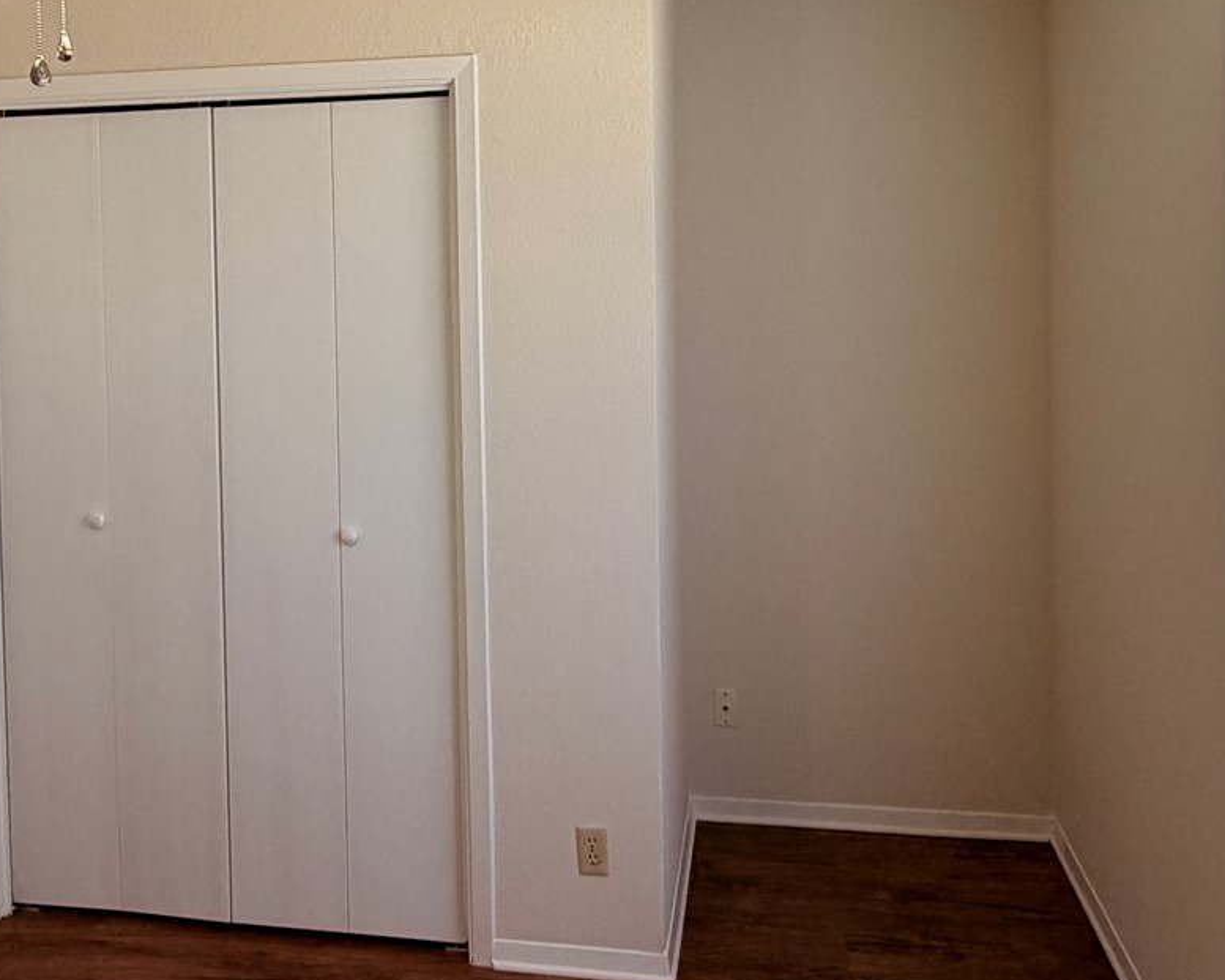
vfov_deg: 40.6
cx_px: 506
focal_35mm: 36
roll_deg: +1.8
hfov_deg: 50.0
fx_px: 1306
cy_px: 310
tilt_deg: -1.7
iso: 160
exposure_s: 1/120
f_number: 2.2
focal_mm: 2.22
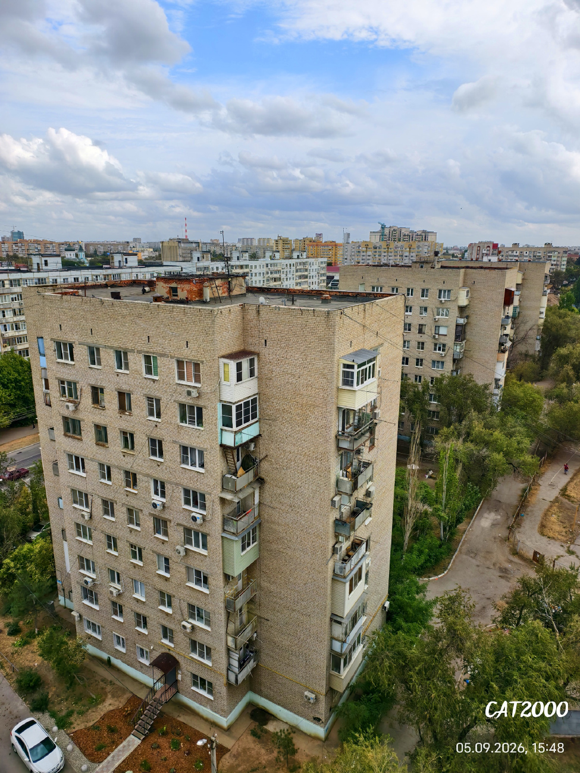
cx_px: 290
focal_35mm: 23
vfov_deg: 73.9
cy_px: 386
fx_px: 514
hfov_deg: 58.9
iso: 72
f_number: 1.57
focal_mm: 6.54
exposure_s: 1/2445
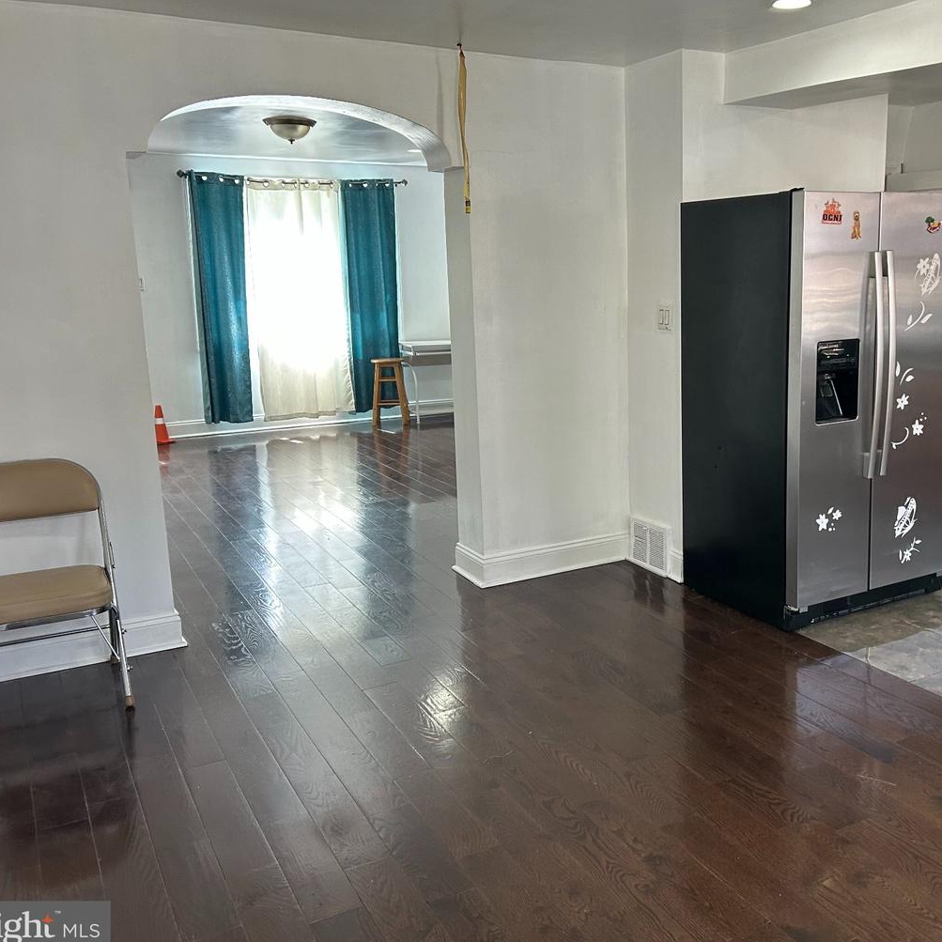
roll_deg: +2.1
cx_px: 622
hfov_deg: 49.0
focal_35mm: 33
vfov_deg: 49.7
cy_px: 448
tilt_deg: -10.5
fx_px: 1016
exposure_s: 1/120
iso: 125
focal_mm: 5.7
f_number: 1.5
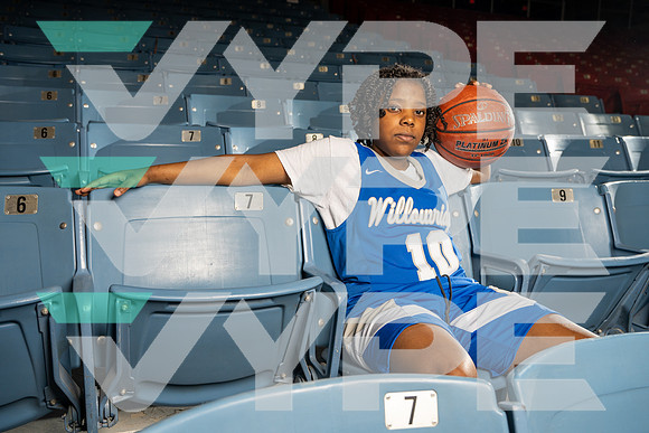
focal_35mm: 33
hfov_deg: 57.2
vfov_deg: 40.0
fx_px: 595
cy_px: 216
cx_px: 324
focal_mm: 33
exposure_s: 1/250
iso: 320
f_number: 5
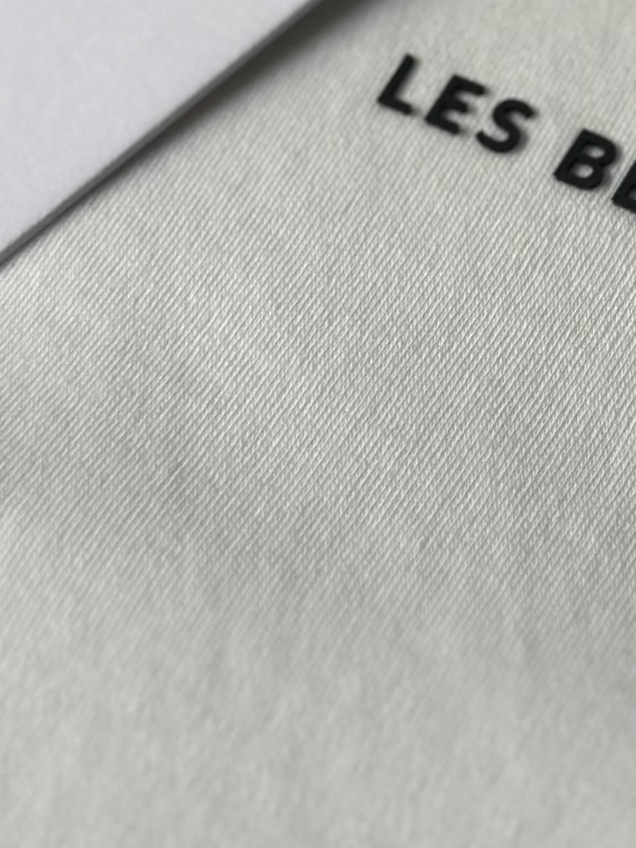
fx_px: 3528
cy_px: -109
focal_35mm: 144
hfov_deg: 10.0
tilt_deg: -55.8
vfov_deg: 13.4
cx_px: 951
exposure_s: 1/121
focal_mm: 6.86
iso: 80
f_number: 1.78
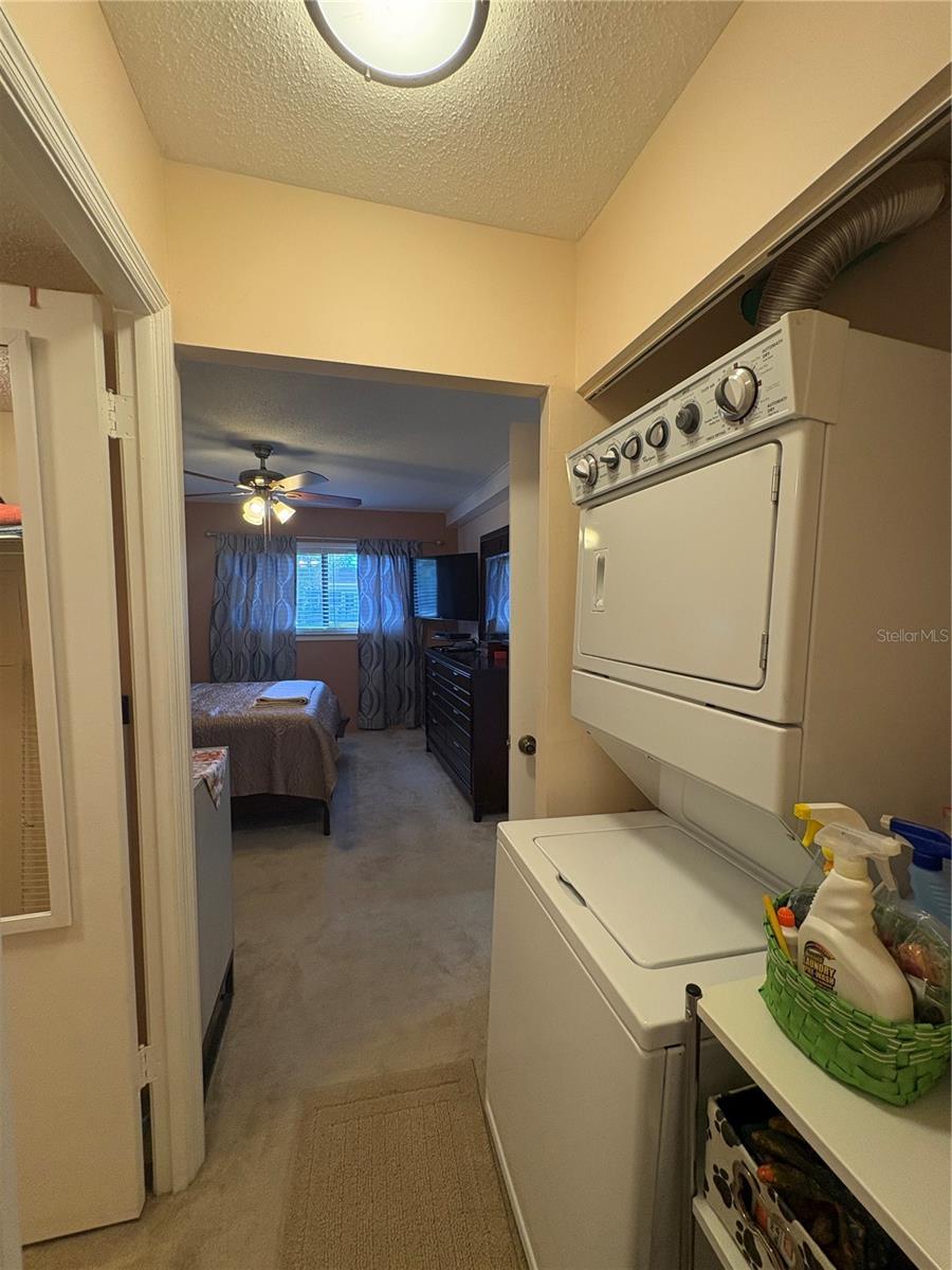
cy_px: 635
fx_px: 513
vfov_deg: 102.1
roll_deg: +0.0
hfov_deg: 85.7
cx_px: 476
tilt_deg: -2.0
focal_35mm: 14
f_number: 2.2
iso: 250
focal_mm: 2.22
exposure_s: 1/120
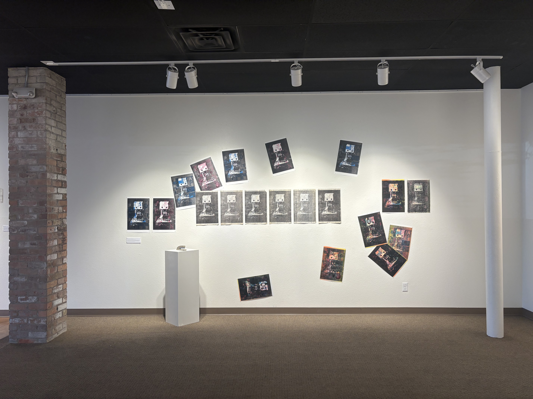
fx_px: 400
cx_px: 266
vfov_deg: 53.1
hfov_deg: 67.3
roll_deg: +0.9
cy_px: 200
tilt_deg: +0.9
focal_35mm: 26
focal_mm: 5.96
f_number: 1.6
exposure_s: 1/120
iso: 80
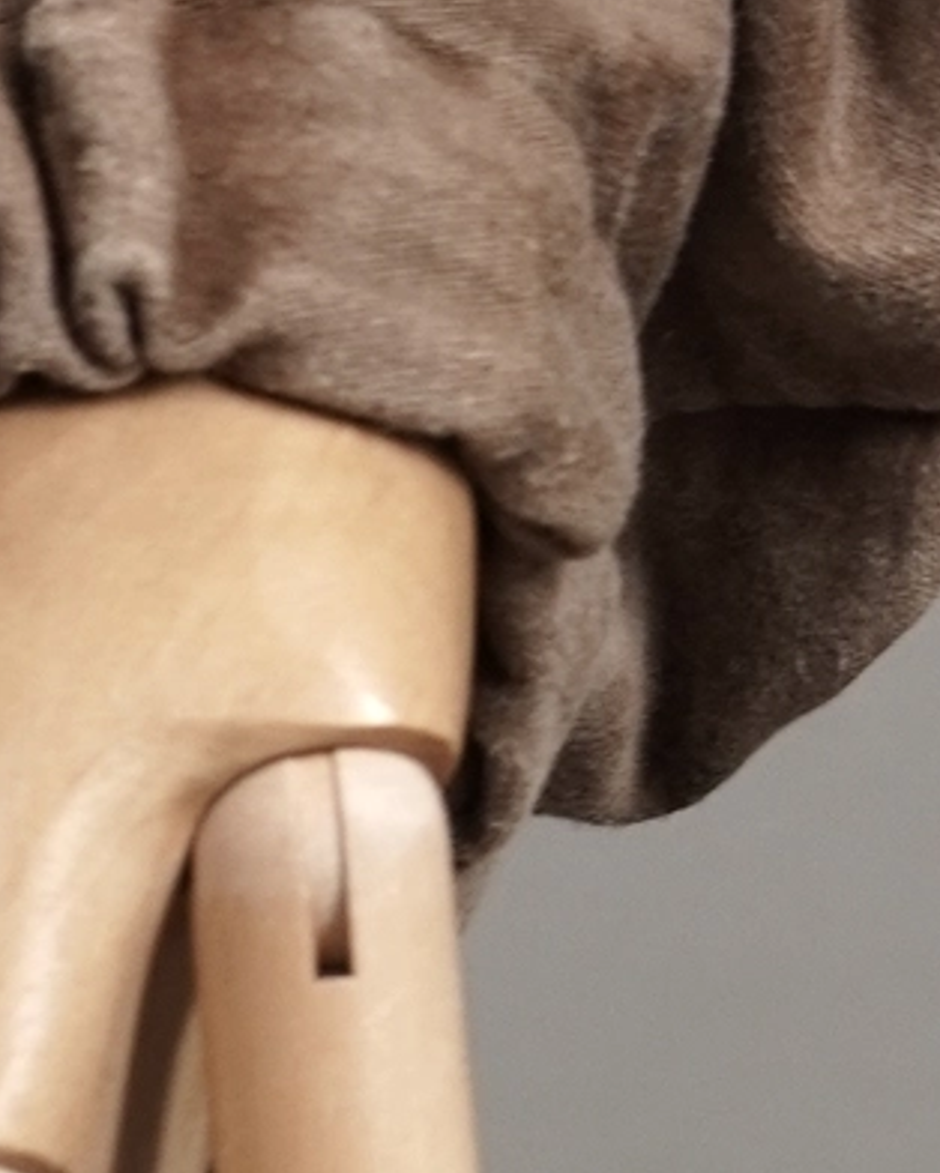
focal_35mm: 331
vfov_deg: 5.8
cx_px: 2036
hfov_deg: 4.6
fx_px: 11502
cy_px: -24
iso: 400
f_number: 4.5
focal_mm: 32
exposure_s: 1/80
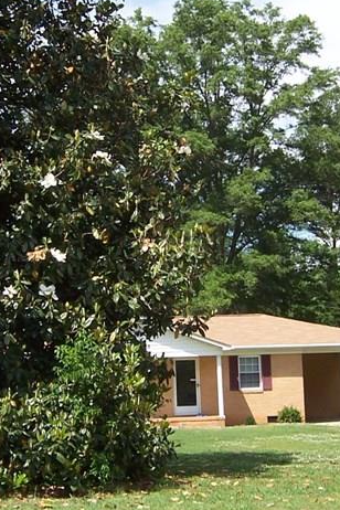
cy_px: 220
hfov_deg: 17.9
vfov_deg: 26.6
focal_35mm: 76
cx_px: 115
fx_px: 1077
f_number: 3.4
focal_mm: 5.5
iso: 80
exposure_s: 1/750
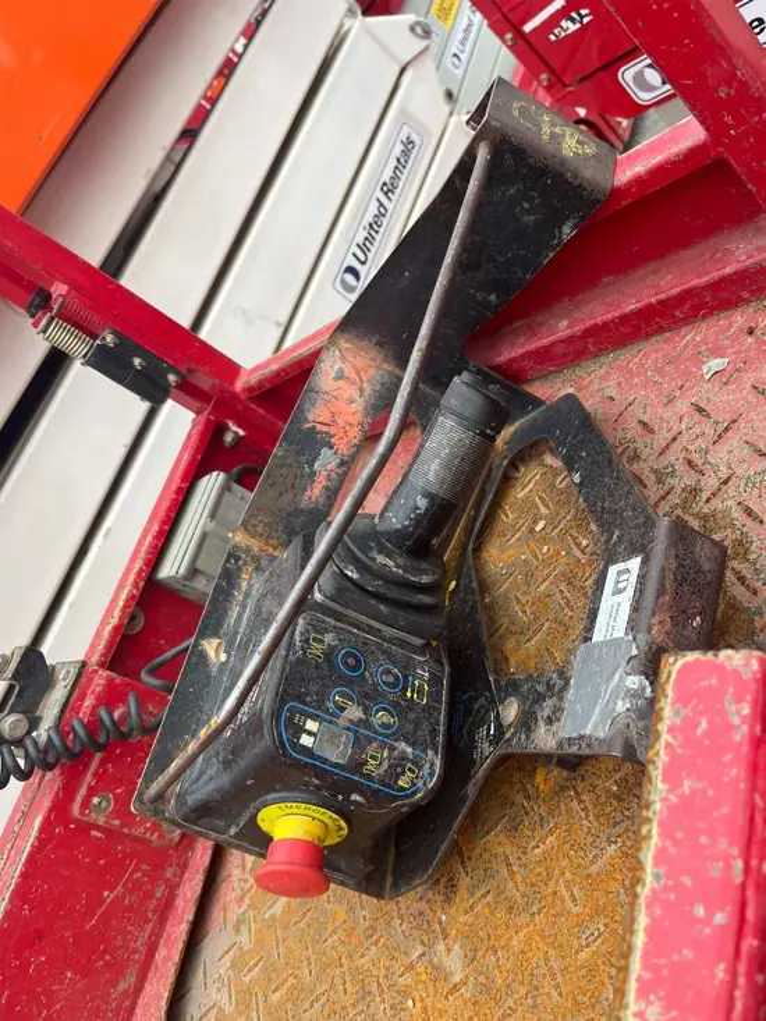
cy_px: 510
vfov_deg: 67.3
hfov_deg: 53.1
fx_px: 767
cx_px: 383
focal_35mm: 26
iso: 64
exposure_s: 1/121
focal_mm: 5.1
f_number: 1.6
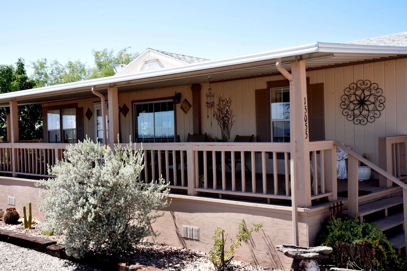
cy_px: 136
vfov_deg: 35.1
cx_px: 204
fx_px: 430
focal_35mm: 38
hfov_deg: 50.7
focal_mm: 38
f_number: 22
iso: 2000
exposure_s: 1/200
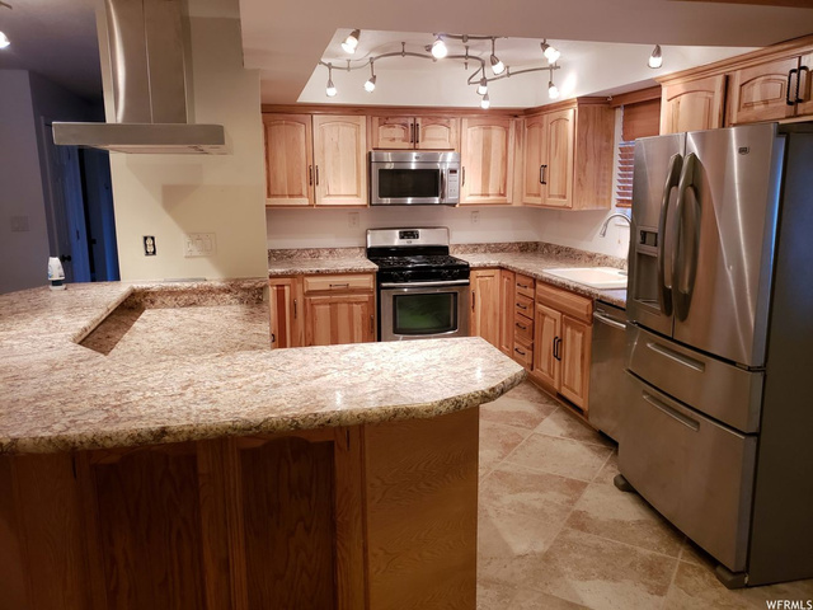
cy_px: 305
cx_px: 406
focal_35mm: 26
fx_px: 611
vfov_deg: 53.1
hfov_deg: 67.3
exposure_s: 1/60
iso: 200
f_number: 1.5
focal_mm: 4.3
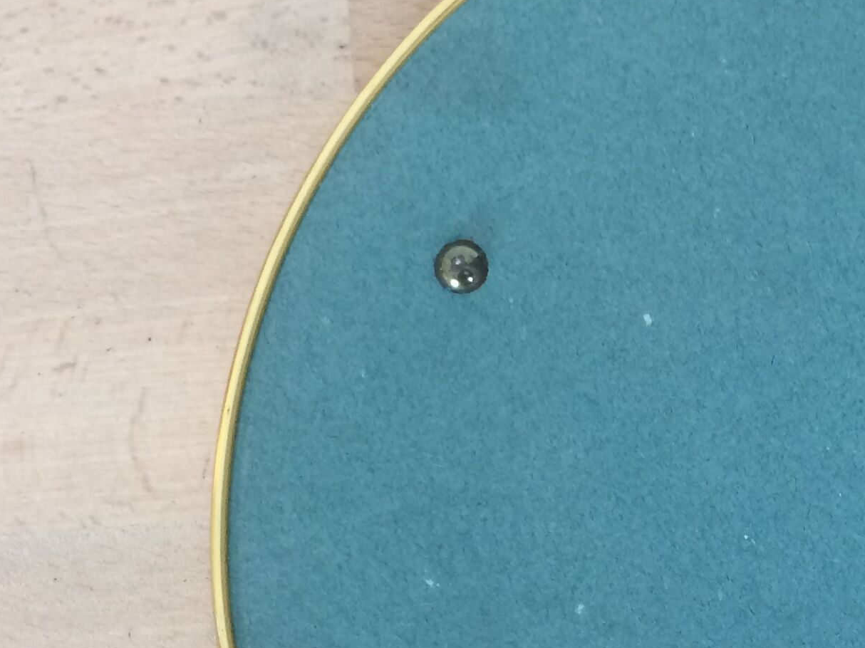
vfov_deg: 18.6
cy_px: 566
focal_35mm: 78
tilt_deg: -84.3
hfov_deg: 23.7
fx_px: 1949
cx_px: 903
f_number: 2.2
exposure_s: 1/33
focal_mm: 4.15
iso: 100
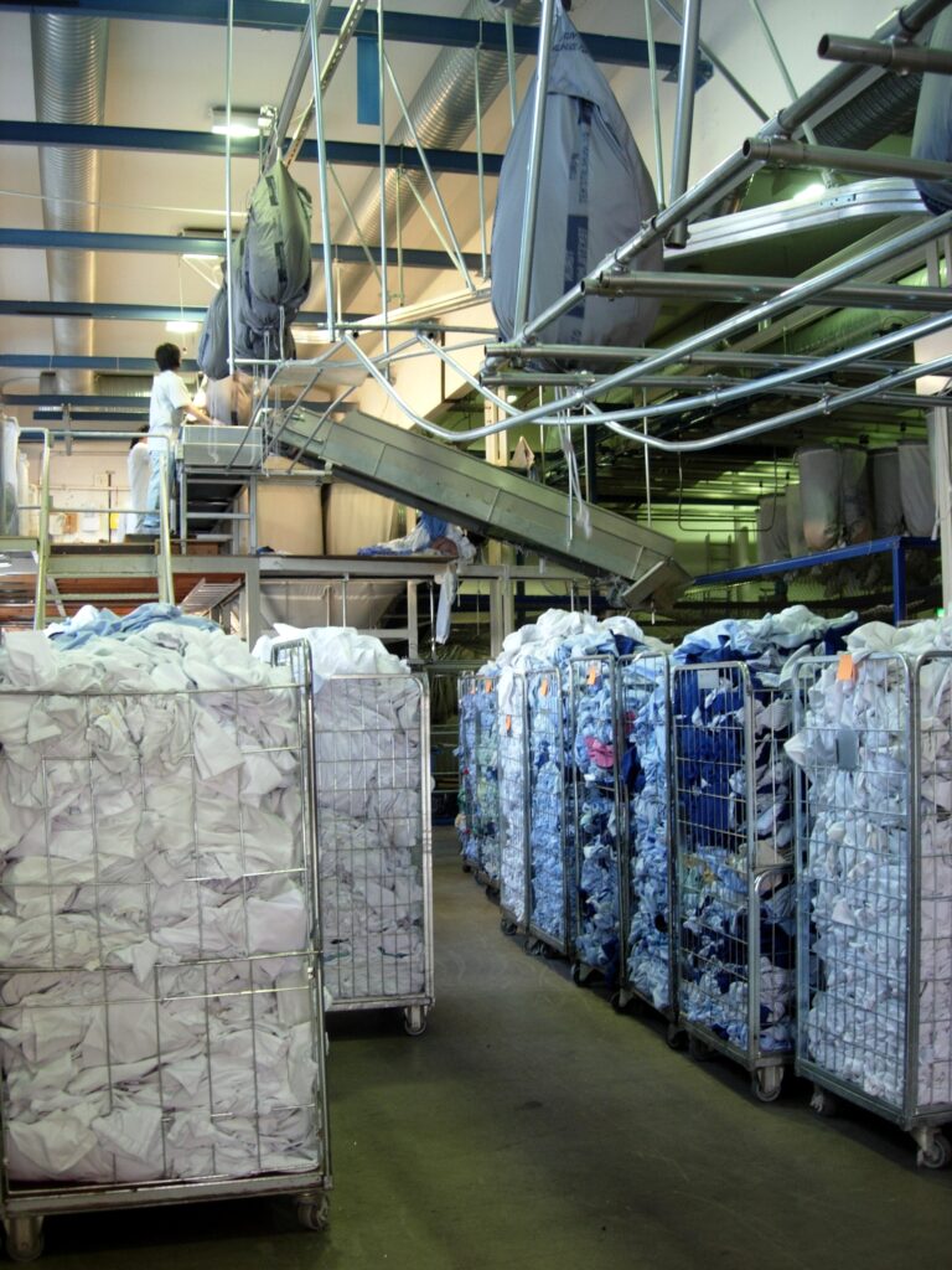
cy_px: 635
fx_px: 1393
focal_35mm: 38
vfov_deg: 49.0
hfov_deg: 37.7
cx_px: 476
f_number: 2.8
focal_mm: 7.8
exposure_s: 1/11.6
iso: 64
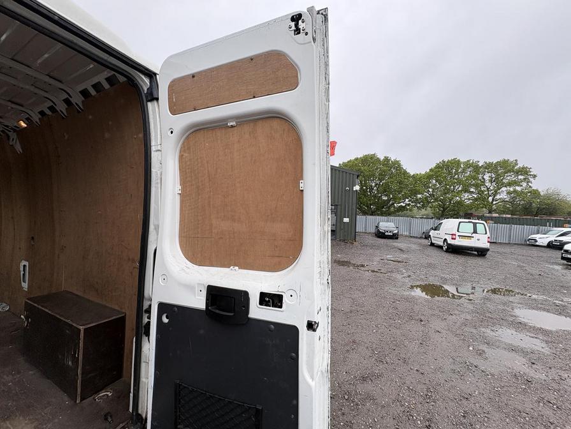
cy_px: 214
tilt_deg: +5.0
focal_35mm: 14
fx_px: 231
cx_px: 286
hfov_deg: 102.1
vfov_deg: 85.7
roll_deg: +1.5
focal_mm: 2.22
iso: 40
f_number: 2.2
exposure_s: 1/508
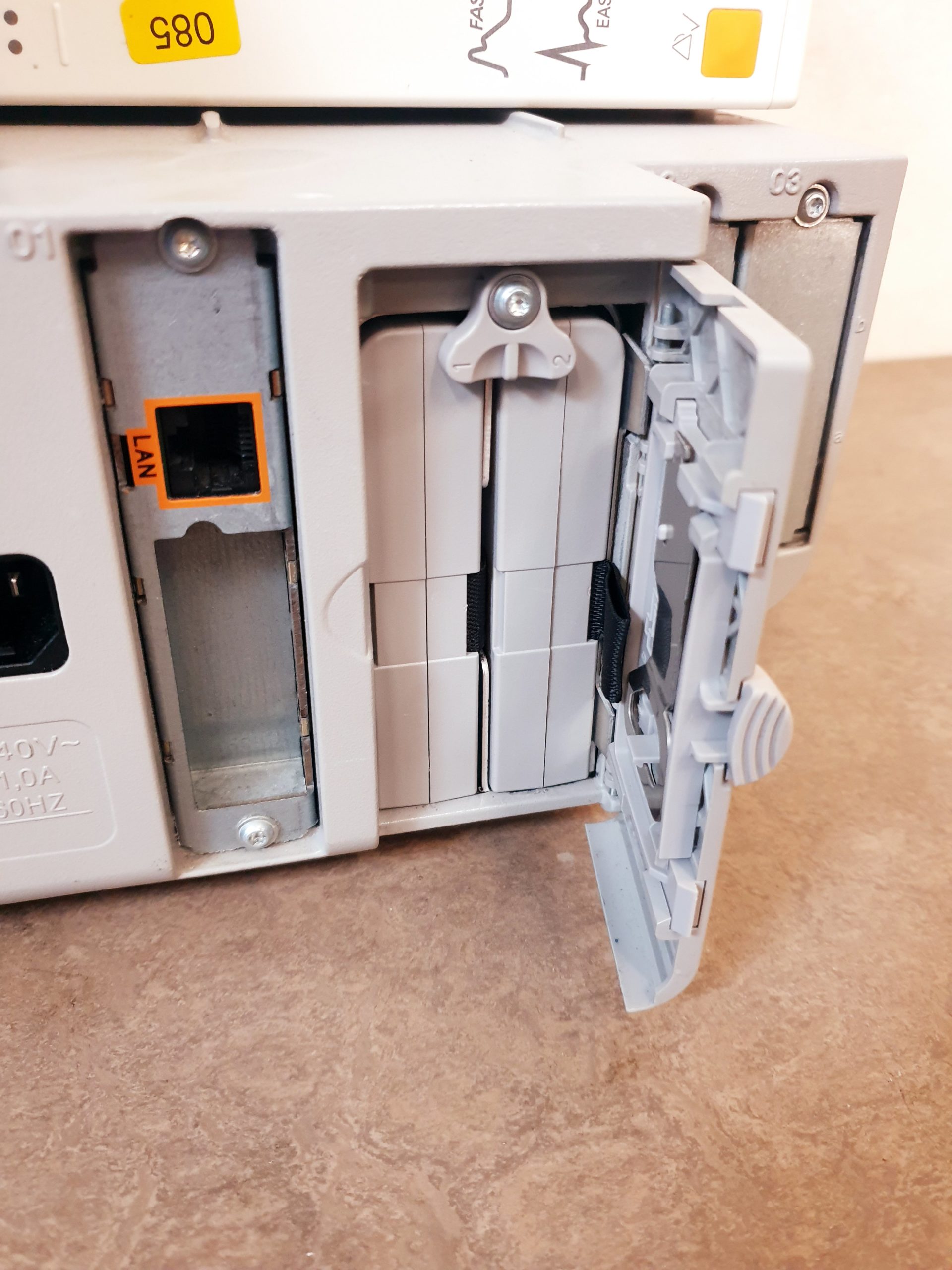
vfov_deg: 67.3
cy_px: 635
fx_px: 953
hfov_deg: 53.1
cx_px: 476
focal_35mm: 26
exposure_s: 1/50
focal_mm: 4.3
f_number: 1.5
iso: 250
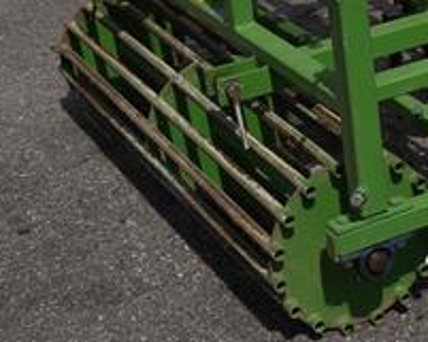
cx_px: 496
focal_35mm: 112
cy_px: -102
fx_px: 1419
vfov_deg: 13.3
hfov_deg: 16.5
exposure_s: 1/3200
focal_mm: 18
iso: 100
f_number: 4.1
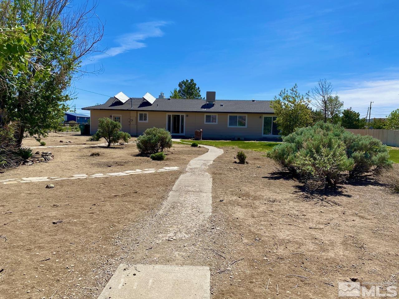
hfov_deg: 67.3
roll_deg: -1.5
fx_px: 300
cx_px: 200
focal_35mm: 26
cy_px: 150
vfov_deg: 53.1
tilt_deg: -4.2
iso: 32
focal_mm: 4.25
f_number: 1.8
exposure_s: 1/3846
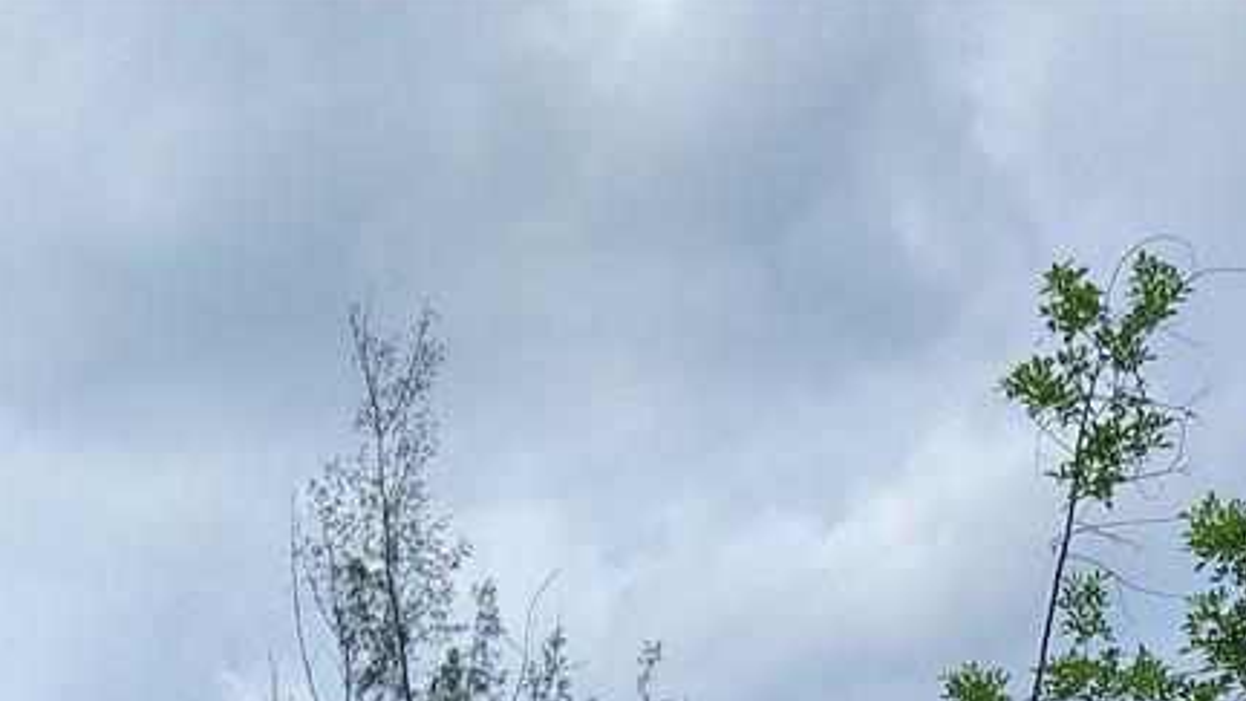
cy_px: 1722
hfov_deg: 19.5
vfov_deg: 10.0
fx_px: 3469
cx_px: -147
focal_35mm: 105
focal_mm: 5.4
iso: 40
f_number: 1.8
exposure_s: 1/1994
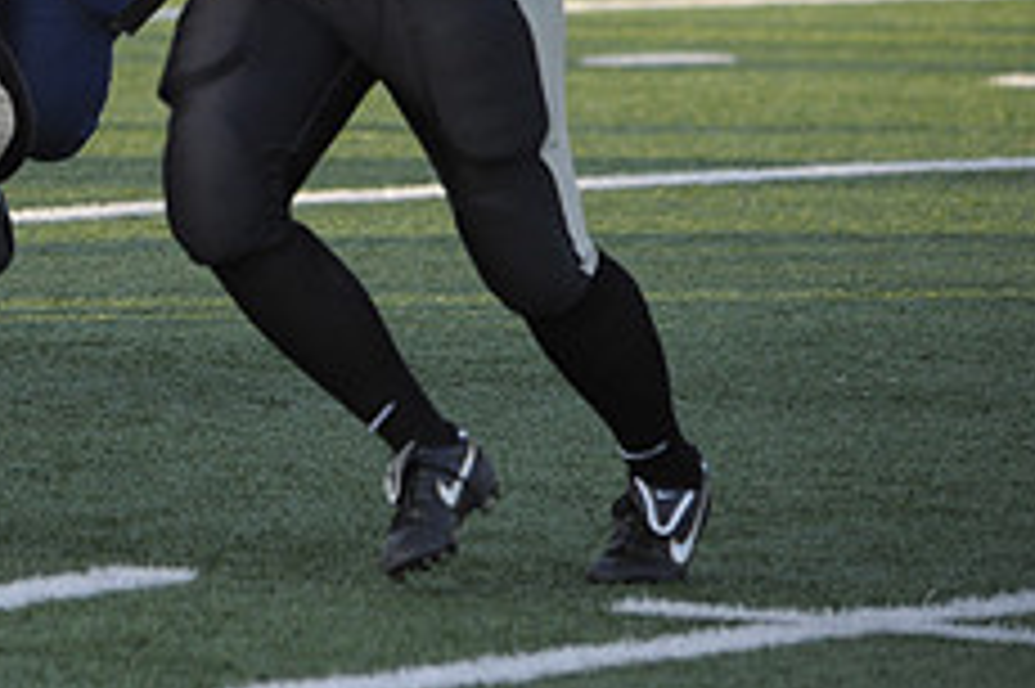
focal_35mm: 682
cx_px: -90
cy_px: -171
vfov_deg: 2.0
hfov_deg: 3.0
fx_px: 19593
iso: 2000
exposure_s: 1/1000
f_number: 5.6
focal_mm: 270
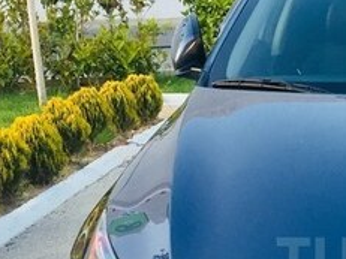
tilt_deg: -20.2
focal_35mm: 83
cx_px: 430
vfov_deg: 17.3
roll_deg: +0.2
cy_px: 260
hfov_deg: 21.6
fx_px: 829
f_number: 2.2
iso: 40
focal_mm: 4.15
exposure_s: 1/33
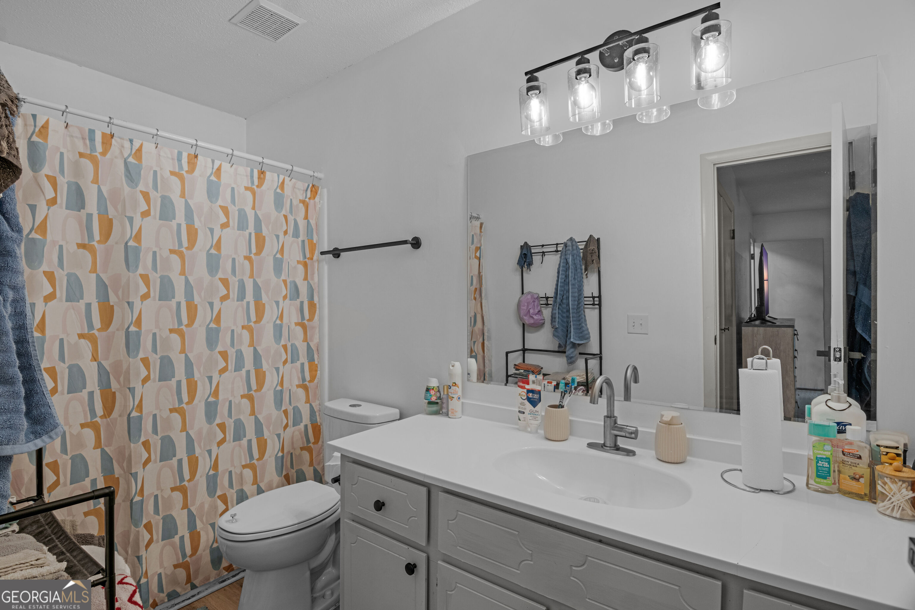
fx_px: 419
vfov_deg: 72.1
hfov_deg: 95.0
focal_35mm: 16
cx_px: 458
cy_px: 305
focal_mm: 11
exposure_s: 1/5
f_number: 8
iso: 250
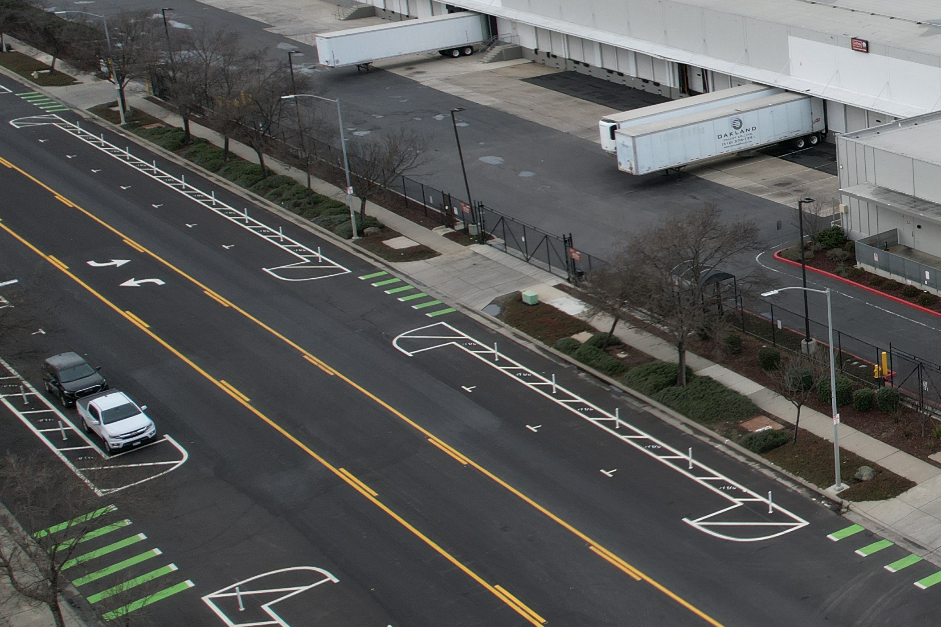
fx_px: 1490
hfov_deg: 28.9
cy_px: 159
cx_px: 1206
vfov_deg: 23.5
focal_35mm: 57
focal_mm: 8.38
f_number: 2.8
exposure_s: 1/800
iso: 100
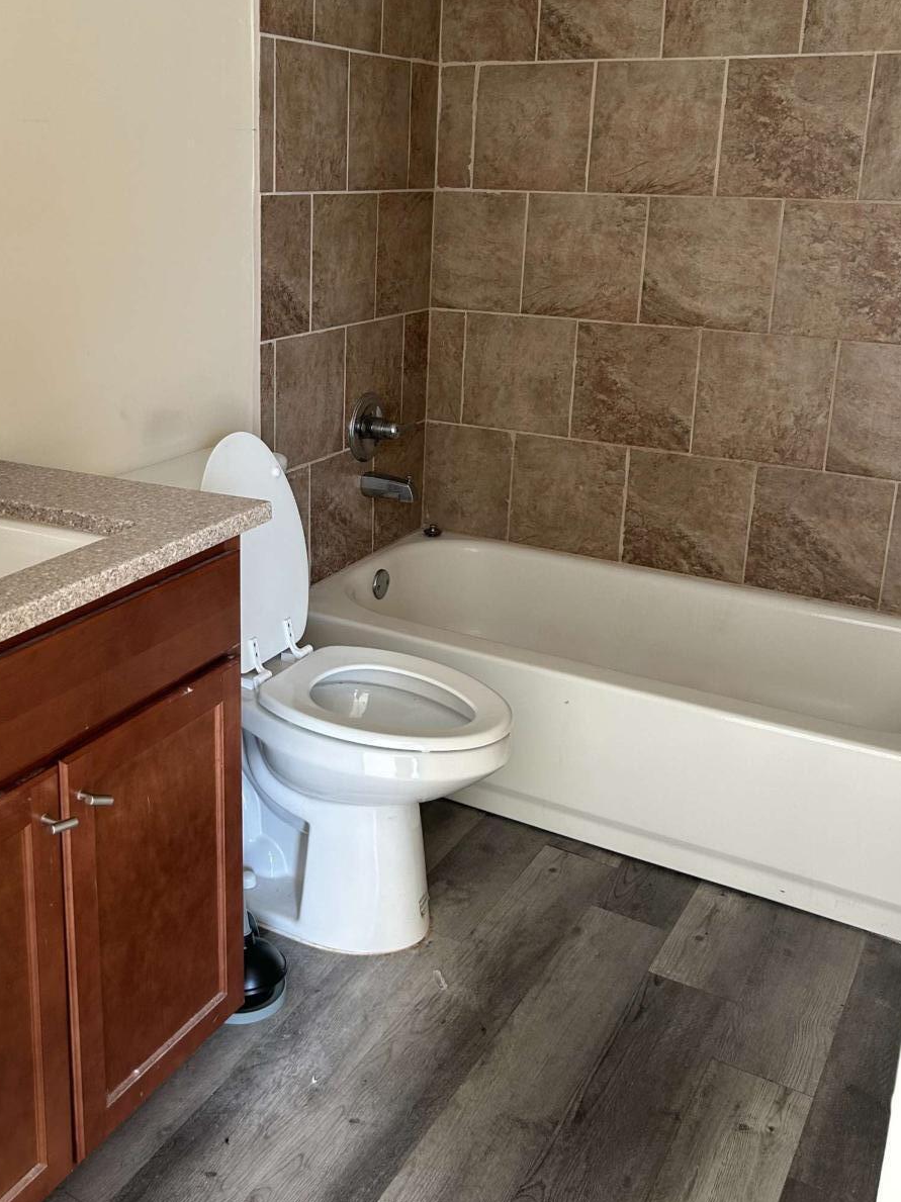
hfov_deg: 40.4
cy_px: 463
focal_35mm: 35
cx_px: 333
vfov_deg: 52.2
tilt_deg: -14.5
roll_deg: -1.0
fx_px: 1215
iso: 125
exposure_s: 1/61
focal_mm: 5.7
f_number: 1.5
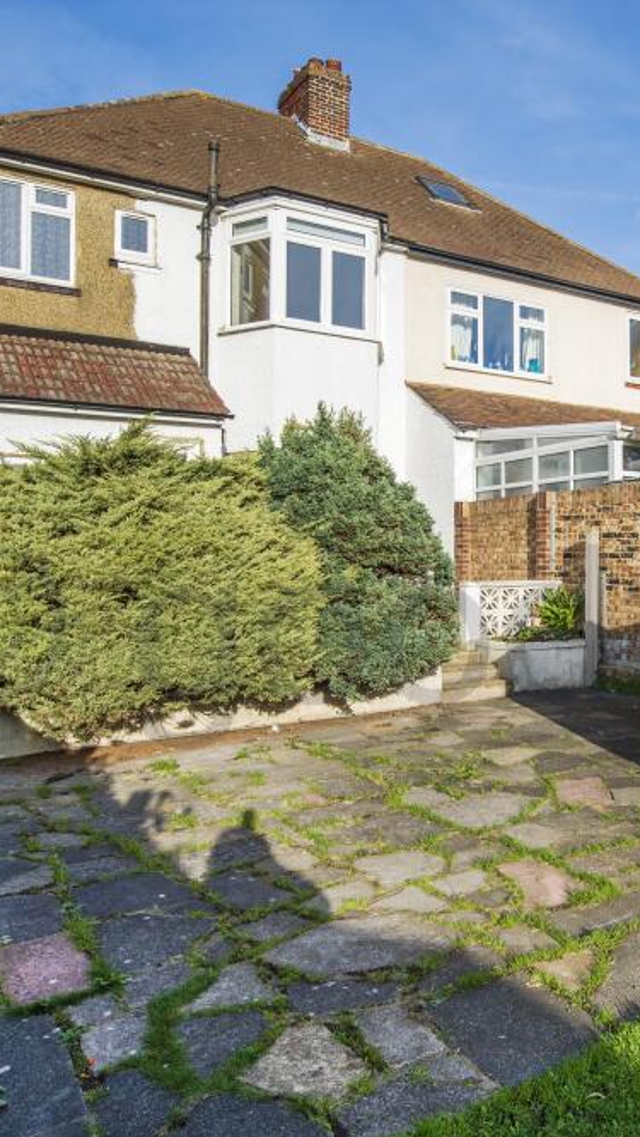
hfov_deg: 37.1
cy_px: 577
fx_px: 874
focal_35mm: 29
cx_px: 601
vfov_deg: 66.0
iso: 200
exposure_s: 1/250
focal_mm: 18
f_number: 10
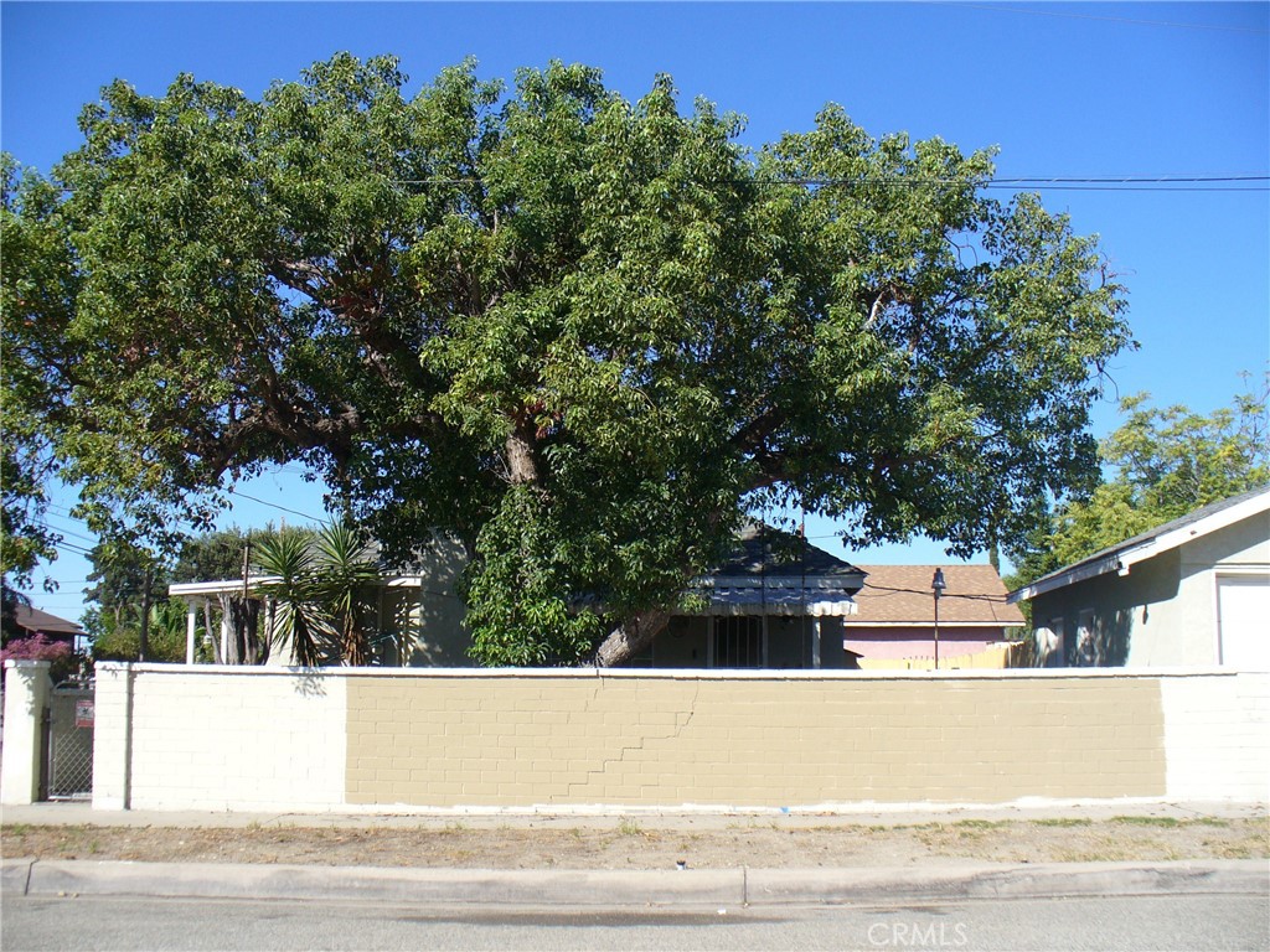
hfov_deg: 50.1
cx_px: 635
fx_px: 1357
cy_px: 476
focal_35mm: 37
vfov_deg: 38.7
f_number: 5.6
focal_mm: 6.1
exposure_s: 1/250
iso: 80
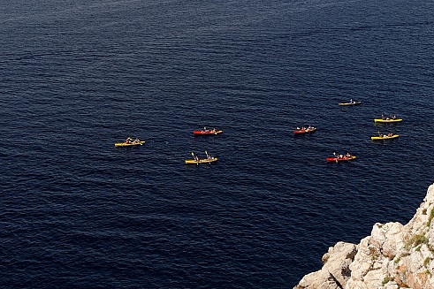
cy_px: 3
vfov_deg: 18.2
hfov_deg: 27.6
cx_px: 268
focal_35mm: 73
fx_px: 880
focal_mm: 35
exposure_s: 1/200
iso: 200
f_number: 8
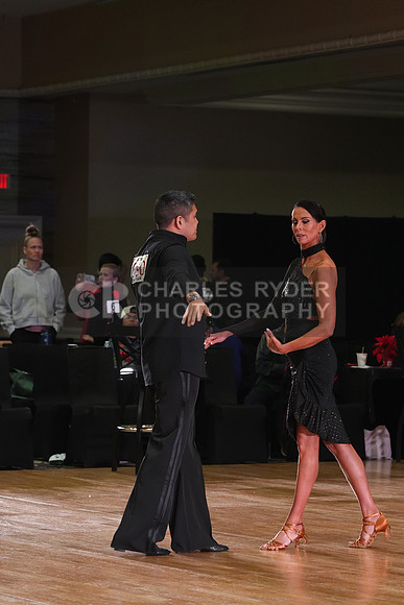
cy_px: 302
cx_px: 202
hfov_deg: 9.3
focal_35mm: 148
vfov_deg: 13.9
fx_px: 2490
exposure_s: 1/200
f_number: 6.3
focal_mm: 148
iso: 4000
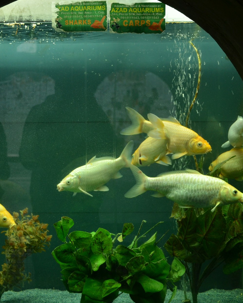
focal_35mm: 56
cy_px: 152
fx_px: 503
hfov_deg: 26.9
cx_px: 70
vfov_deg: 33.6
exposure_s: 1/30
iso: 640
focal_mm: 26
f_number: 4.5
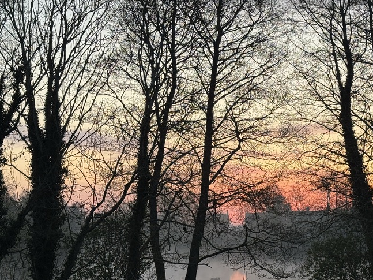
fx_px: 819
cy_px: 147
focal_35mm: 76
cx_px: 264
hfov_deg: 25.5
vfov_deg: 19.4
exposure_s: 1/110
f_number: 1.78
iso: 100
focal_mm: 6.76
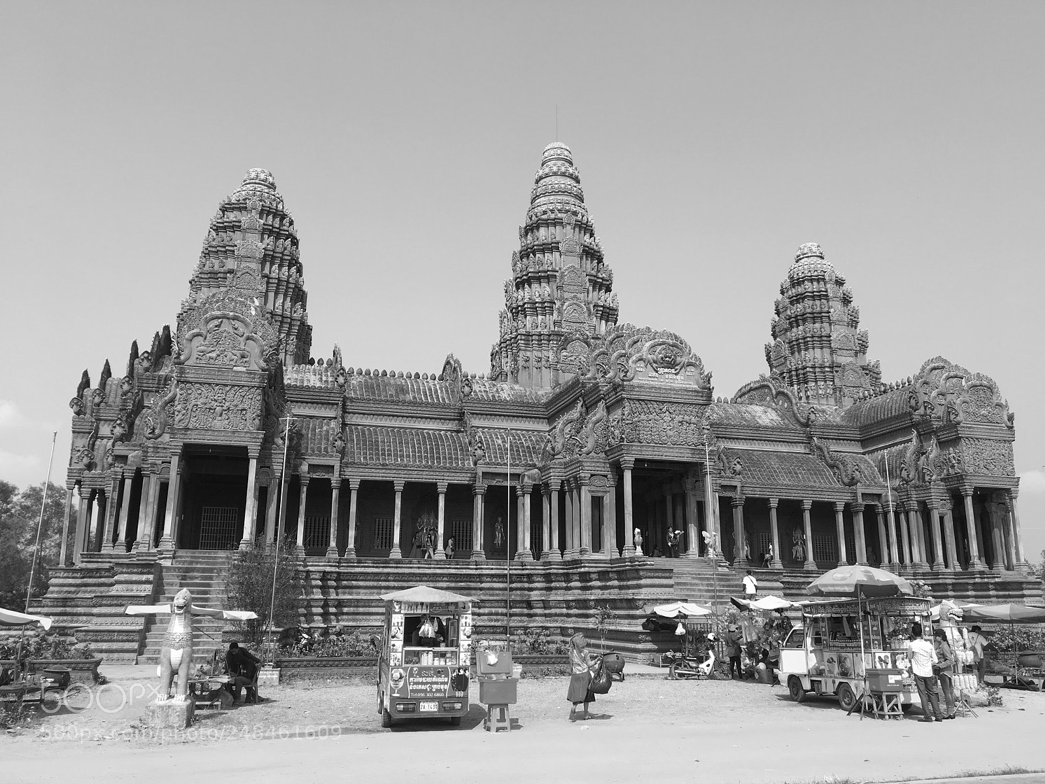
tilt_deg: +12.5
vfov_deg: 48.2
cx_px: 522
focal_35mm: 29
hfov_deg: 61.7
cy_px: 392
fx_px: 875
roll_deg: -0.3
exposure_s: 1/1166
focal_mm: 4.15
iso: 25
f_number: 2.2
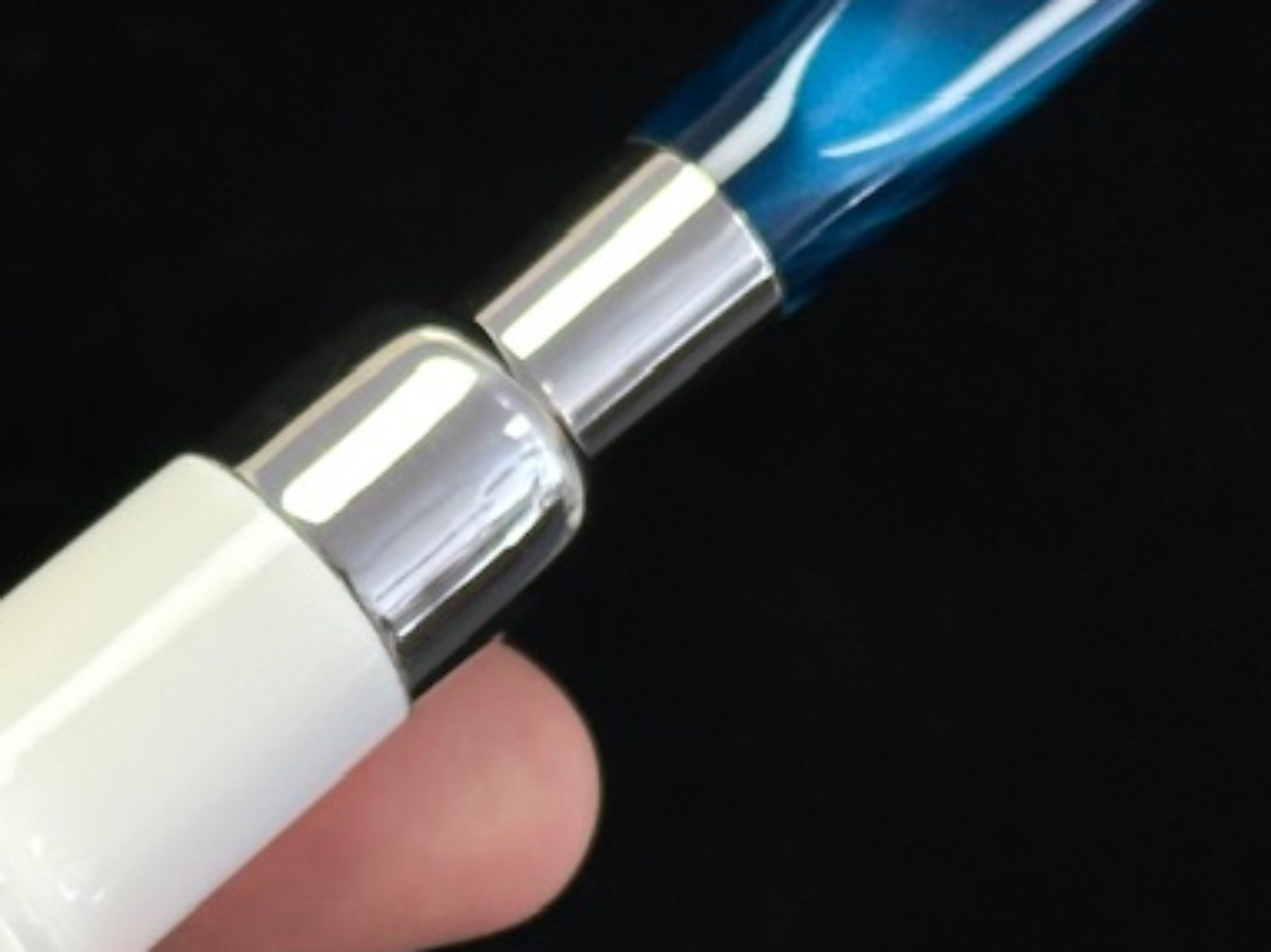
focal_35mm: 161
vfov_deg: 9.2
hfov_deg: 12.2
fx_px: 5908
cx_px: 170
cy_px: 762
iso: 64
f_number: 1.78
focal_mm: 6.86
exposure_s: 1/267
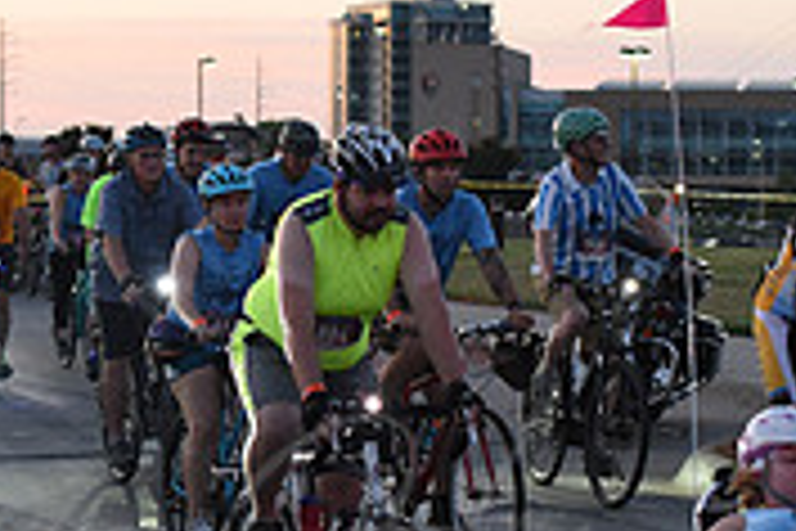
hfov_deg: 12.5
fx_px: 3626
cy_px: 596
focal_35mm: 164
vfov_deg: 8.3
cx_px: 454
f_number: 2.8
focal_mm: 50
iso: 2500
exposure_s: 1/400
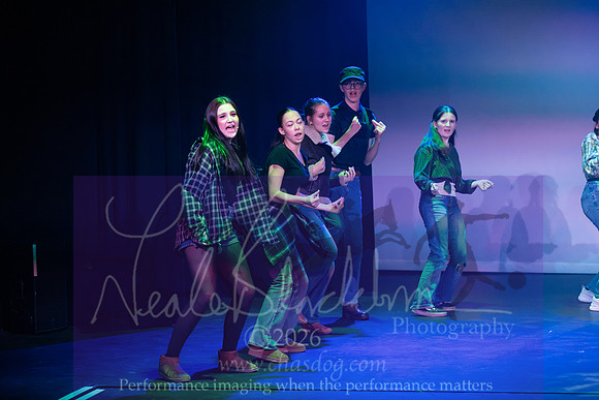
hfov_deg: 16.4
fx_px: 2080
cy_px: 200
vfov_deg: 11.0
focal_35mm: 125
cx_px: 300
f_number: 4
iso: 5000
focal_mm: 125
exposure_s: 1/800
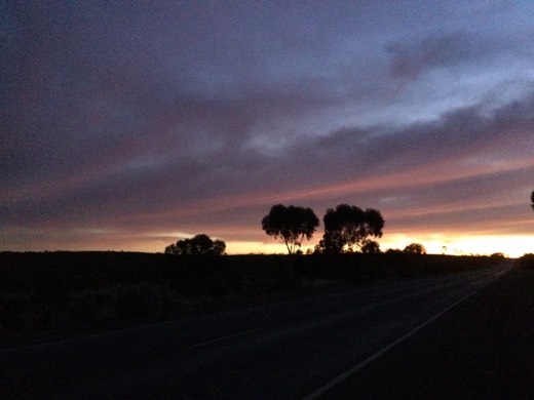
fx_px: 447
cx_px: 267
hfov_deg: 61.7
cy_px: 200
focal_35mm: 29
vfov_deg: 48.2
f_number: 2.2
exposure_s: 1/15
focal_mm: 4.15
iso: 800
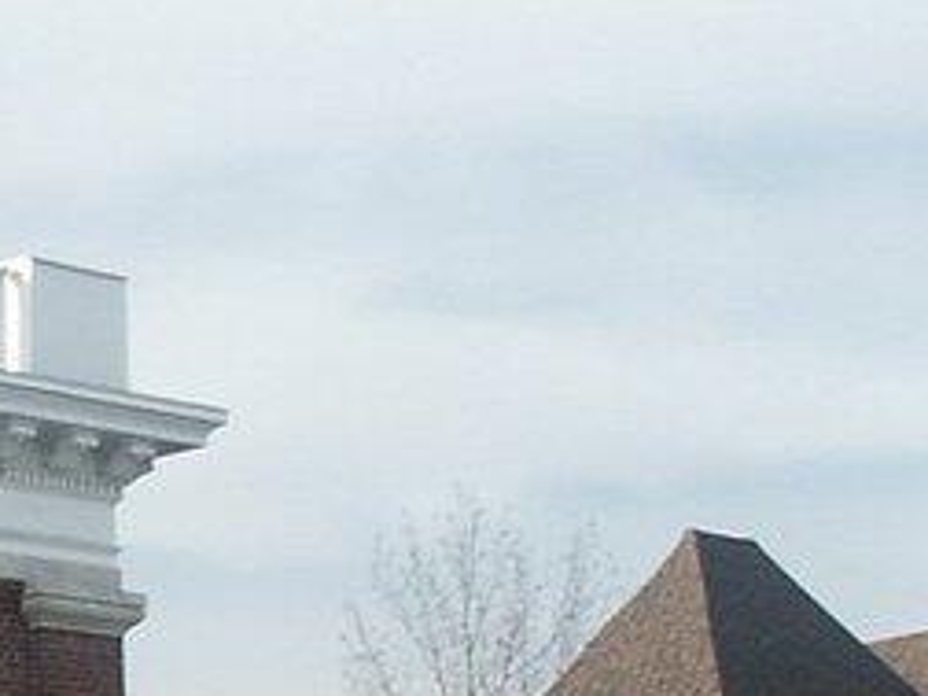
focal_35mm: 142
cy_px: 698
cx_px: -423
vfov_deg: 10.4
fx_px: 3807
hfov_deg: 13.2
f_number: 6.7
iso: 64
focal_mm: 7.18
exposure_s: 1/45
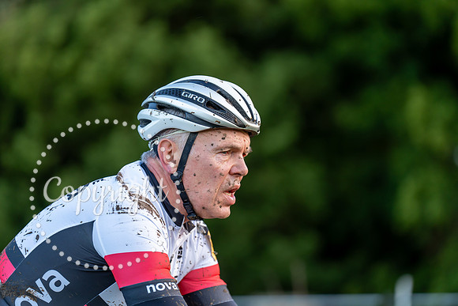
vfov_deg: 7.5
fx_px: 2316
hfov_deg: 11.3
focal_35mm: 182
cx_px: 229
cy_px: 153
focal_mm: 182
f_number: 3.2
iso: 400
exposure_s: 1/500
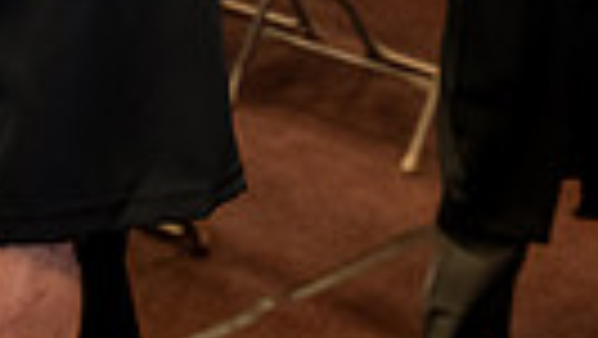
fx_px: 2253
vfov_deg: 7.9
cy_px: -489
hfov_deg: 14.7
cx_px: -90
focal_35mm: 142
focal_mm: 31
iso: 1600
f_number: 3.5
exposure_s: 1/200
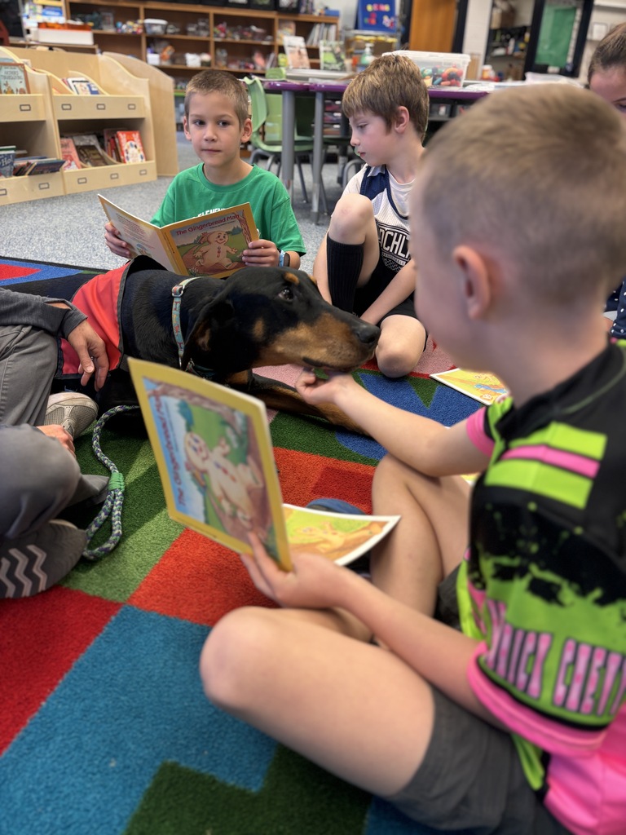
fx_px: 627
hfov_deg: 53.1
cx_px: 313
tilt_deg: -28.3
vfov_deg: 67.3
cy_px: 418
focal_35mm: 26
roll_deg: -3.3
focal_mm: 5.96
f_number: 1.6
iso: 100
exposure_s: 1/60
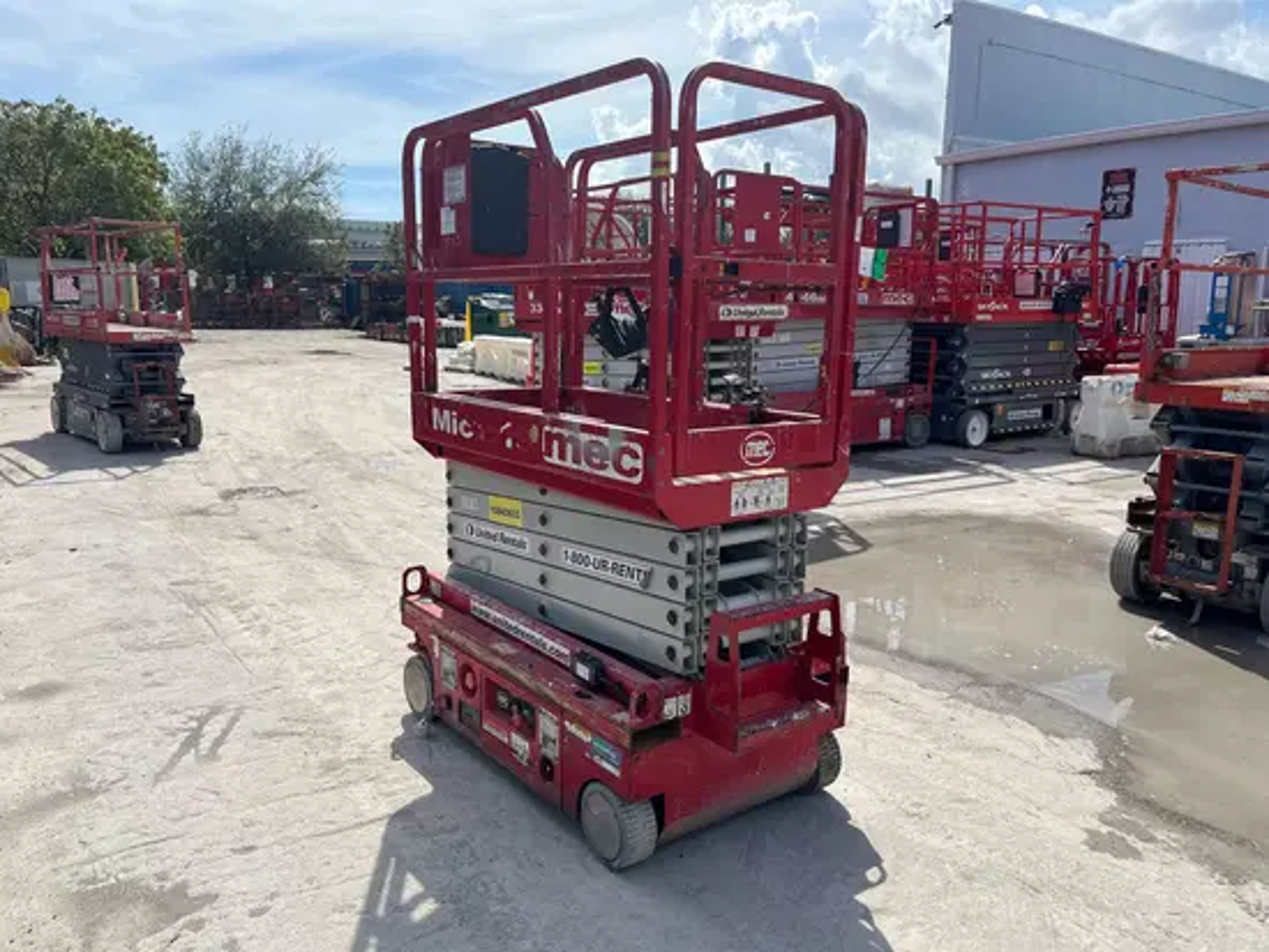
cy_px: 476
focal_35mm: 26
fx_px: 954
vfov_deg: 53.1
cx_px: 634
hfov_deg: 67.3
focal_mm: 5.1
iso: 50
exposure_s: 1/4484
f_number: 1.6
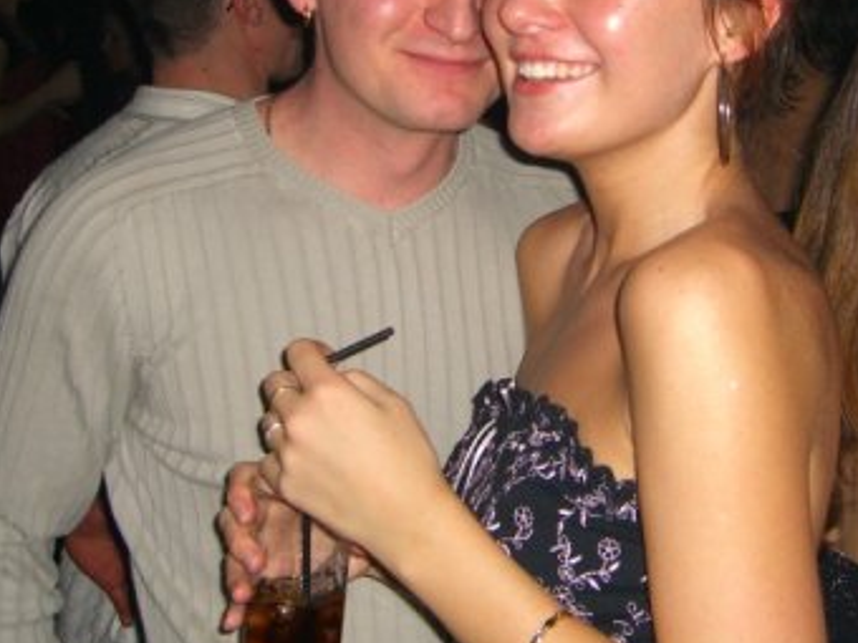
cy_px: 151
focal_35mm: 67
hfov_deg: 28.9
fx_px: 1661
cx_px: 507
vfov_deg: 21.7
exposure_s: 1/60
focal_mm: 7.9
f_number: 2.8
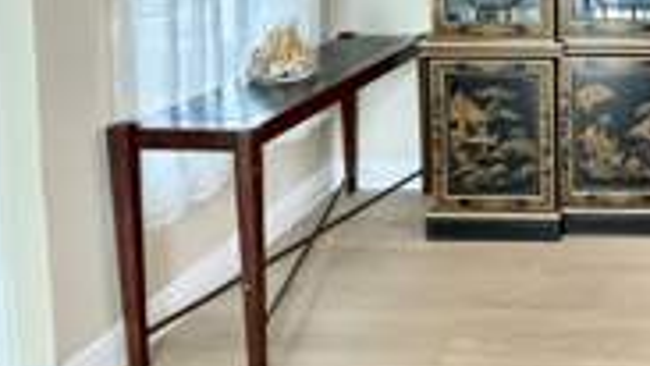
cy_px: -76
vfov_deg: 26.4
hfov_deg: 42.0
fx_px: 690
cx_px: 682
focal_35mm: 40
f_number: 2.2
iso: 800
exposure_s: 1/60
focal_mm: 2.22
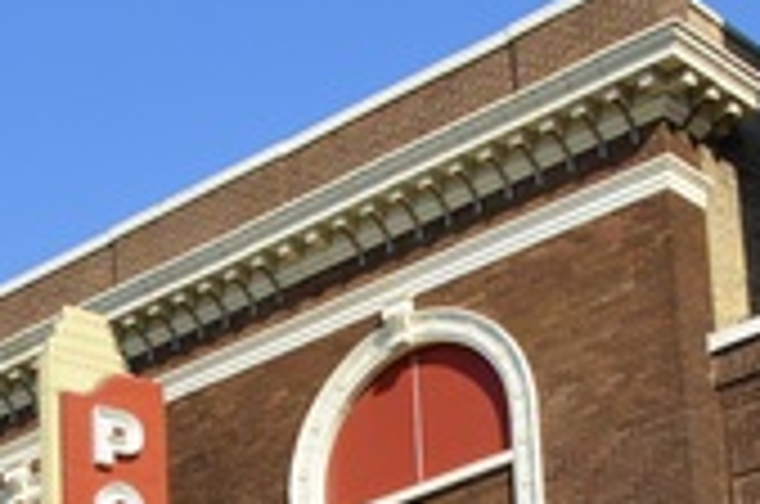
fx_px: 2634
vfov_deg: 10.4
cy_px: 853
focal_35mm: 125
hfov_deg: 16.0
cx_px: -36
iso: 100
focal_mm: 22
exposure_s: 1/250
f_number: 8
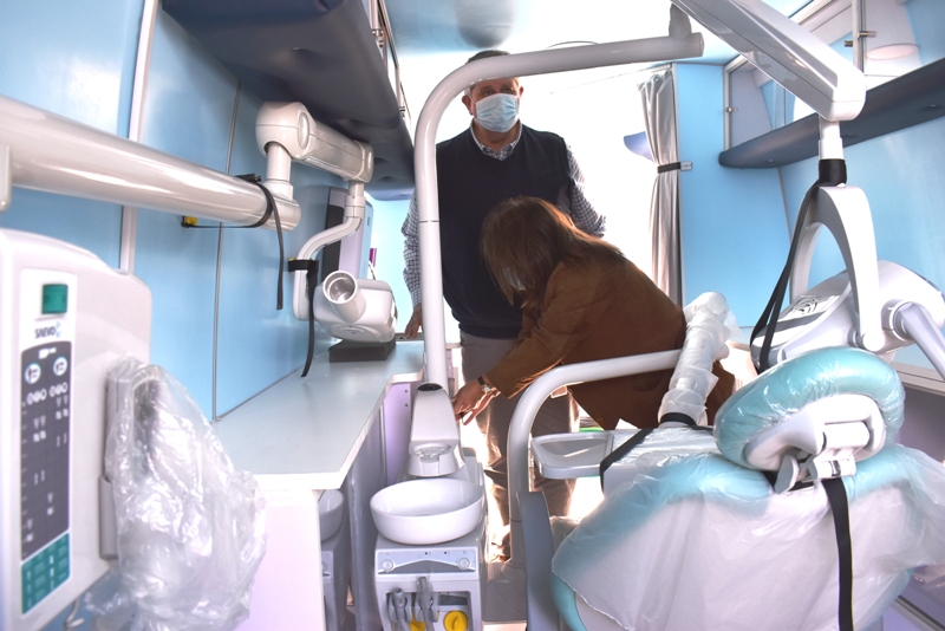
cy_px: 316
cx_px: 472
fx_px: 709
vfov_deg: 48.0
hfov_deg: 67.4
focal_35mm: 27
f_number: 6.3
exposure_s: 1/160
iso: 400
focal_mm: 18
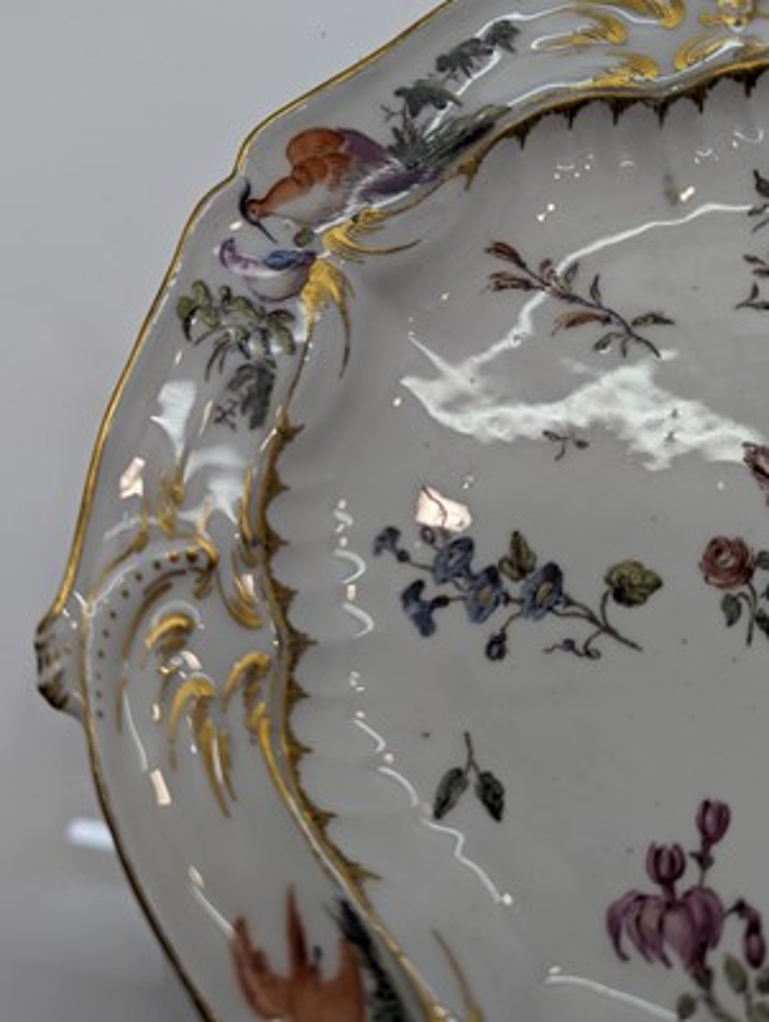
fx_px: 709
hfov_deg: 56.9
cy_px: 511
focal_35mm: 24
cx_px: 384
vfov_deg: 71.5
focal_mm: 6.81
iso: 39
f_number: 1.85
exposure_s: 1/152
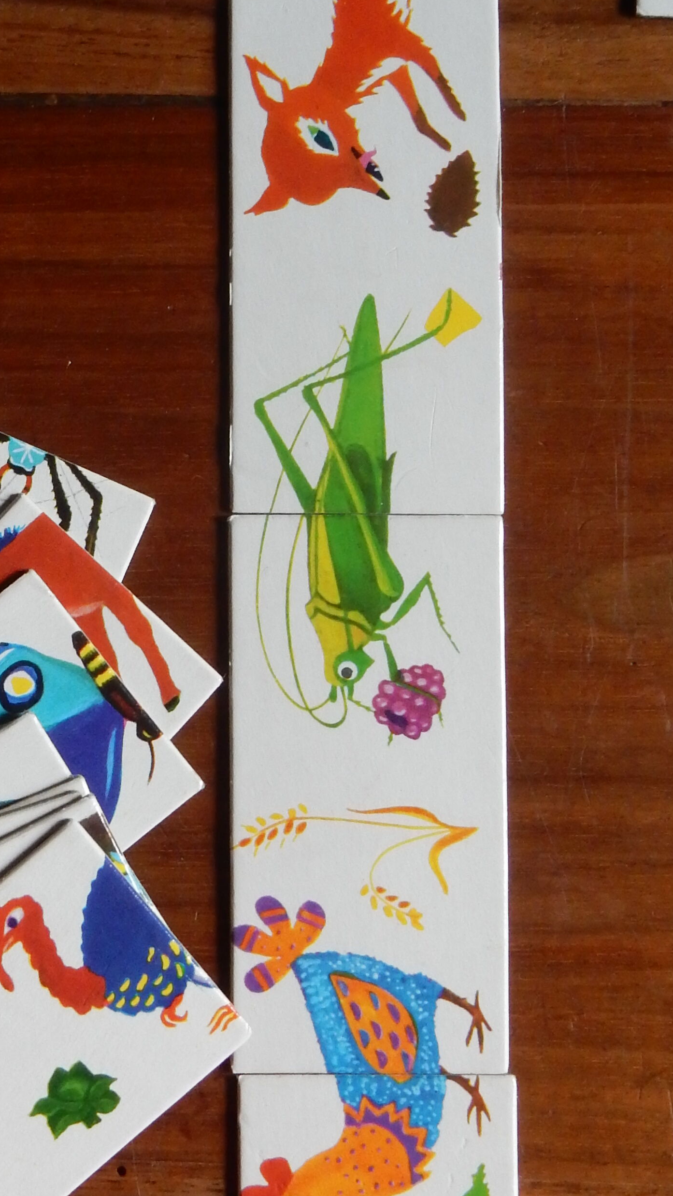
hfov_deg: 16.2
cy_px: 457
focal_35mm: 73
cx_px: 3
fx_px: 2316
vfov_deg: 28.9
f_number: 4
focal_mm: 6.4
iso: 320
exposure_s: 1/25
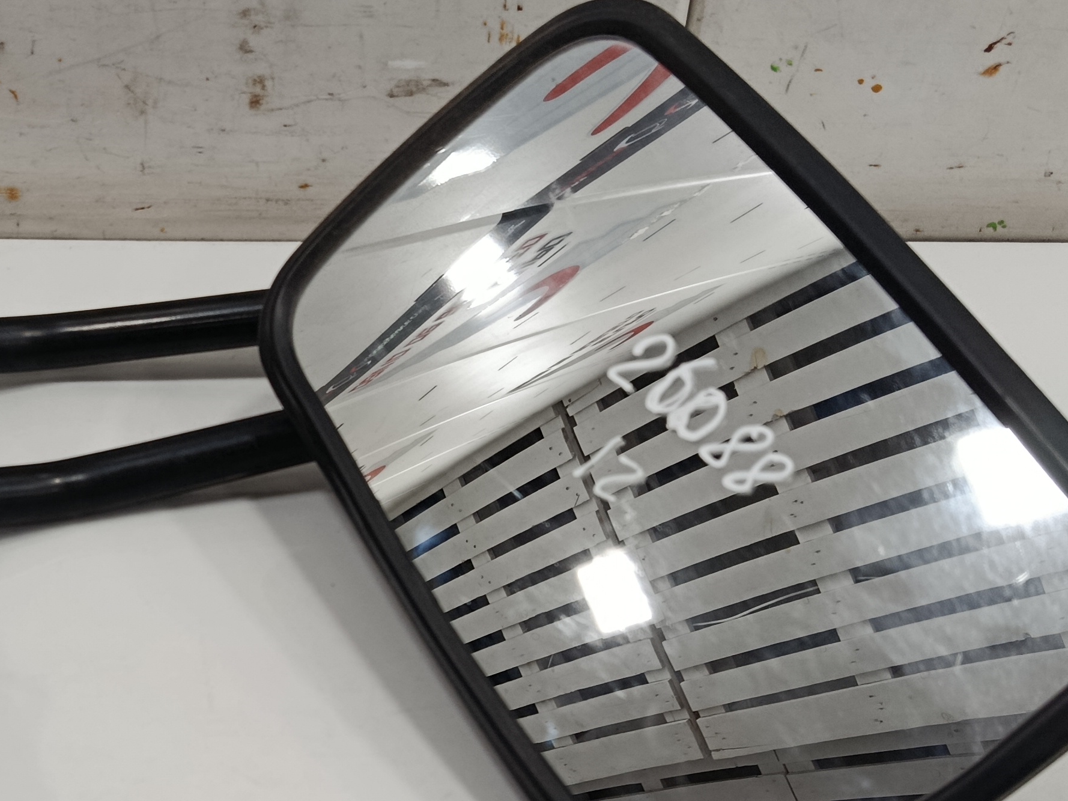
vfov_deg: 26.4
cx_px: 281
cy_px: 680
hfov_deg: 34.9
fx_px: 1666
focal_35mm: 54
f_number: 1.7
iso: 889
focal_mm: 5.24
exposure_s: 1/100
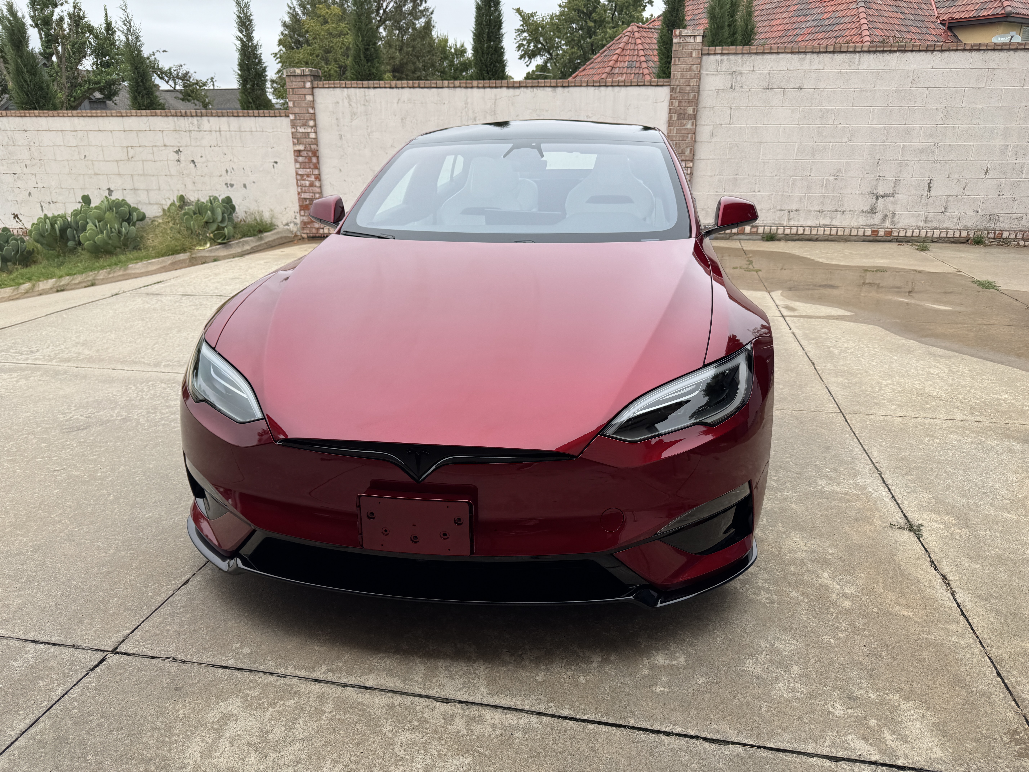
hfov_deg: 71.6
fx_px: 713
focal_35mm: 24
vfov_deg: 56.8
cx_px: 514
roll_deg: +1.5
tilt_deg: -19.6
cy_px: 386
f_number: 1.78
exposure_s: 1/1339
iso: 80
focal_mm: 6.76
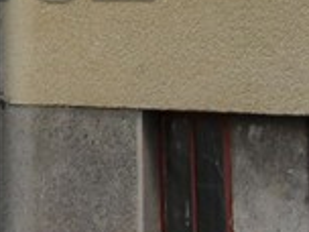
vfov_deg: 9.5
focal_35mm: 147
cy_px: -226
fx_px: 1312
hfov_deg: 12.3
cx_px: -254
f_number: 3.2
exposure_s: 1/180
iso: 100
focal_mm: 6.3
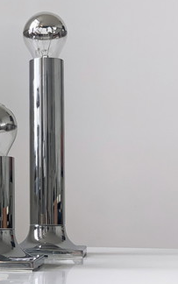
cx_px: -17
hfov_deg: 14.7
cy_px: 142
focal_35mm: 87
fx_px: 674
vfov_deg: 23.8
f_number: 2.4
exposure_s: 1/50
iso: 80
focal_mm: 6
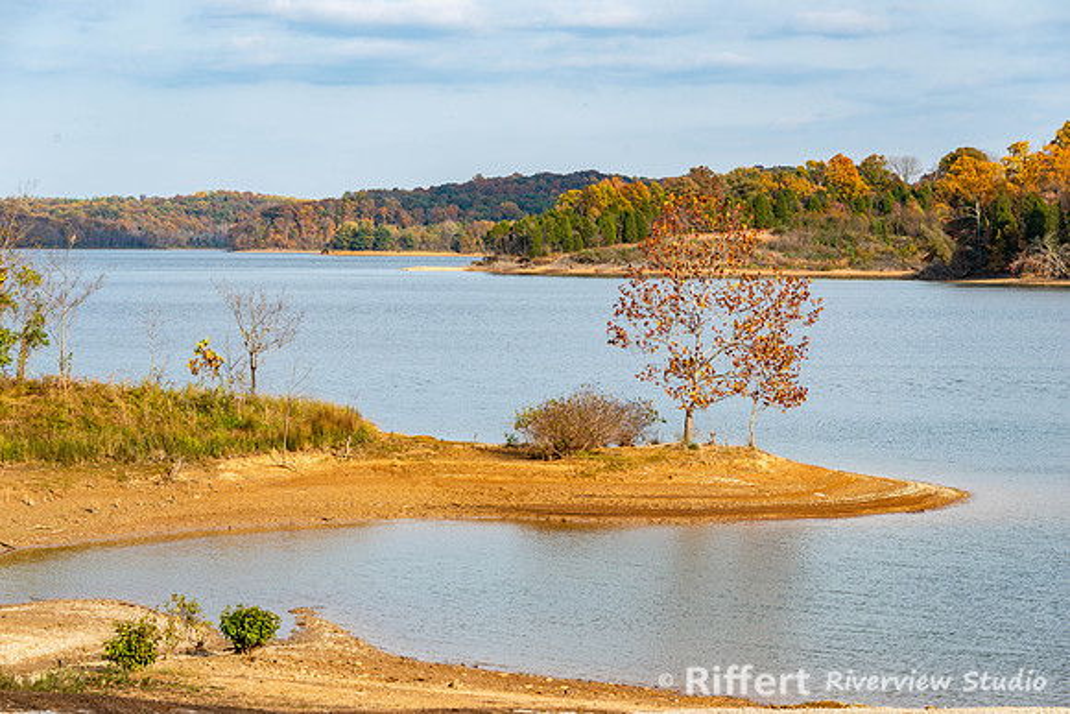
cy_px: 357
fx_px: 3121
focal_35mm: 105
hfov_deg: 19.5
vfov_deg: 13.0
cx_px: 535
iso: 100
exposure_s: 1/160
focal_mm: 105
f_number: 8
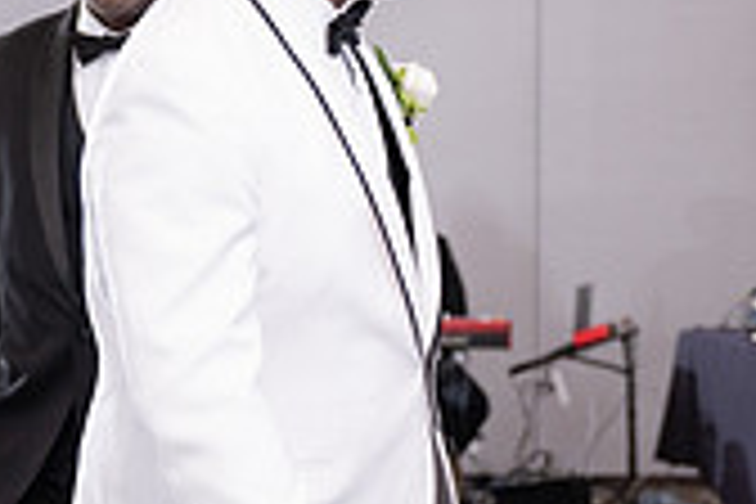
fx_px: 3045
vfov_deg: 9.4
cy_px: 364
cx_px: 630
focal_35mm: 145
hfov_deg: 14.1
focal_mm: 42
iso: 800
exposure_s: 1/200
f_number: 2.8
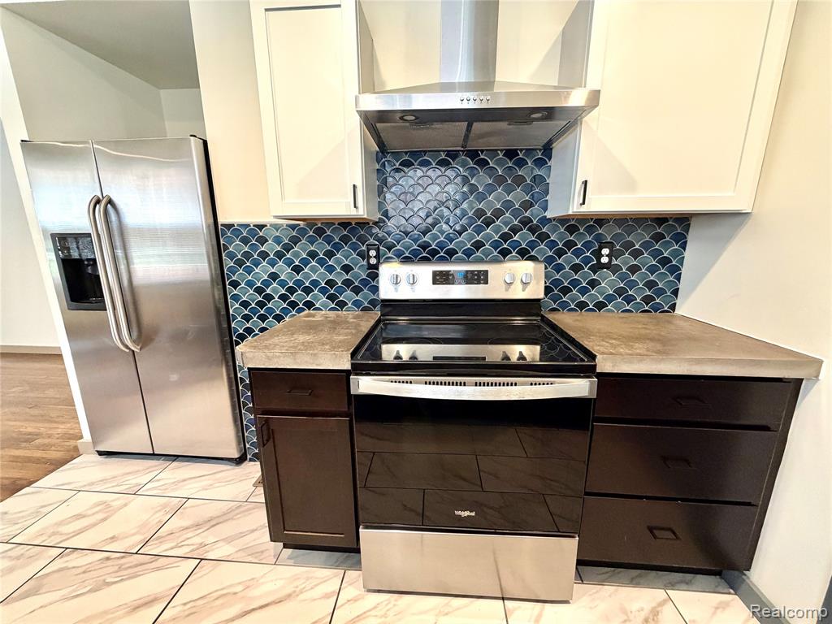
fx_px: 336
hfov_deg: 102.1
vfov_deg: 85.7
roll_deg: +0.5
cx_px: 416
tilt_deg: -12.4
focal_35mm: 14
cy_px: 312
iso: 400
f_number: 2.2
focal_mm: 2.22
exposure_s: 1/60
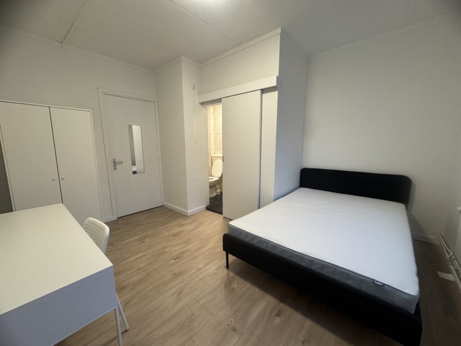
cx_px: 230
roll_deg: +0.0
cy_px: 173
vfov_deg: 85.7
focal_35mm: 14
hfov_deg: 102.1
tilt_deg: -9.5
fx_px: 186
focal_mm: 2.22
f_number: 2.2
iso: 250
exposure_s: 1/100
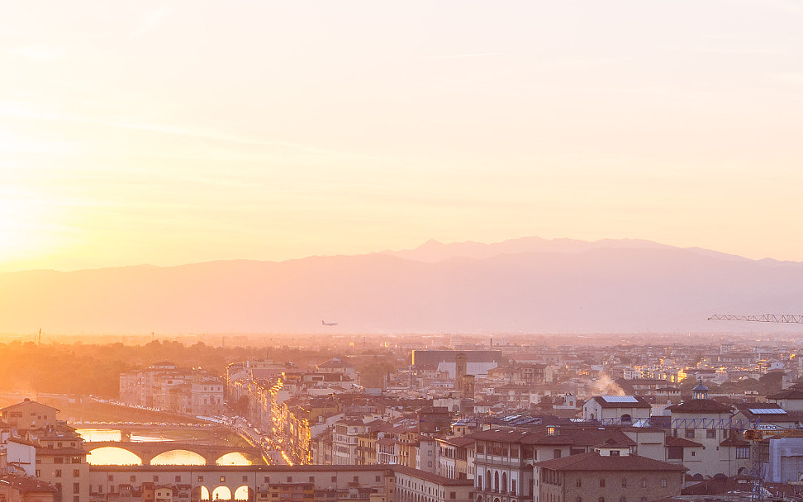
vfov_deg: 8.3
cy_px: 450
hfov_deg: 13.3
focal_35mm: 157
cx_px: 246
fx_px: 3437
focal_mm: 45
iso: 320
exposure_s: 1/100
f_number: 8
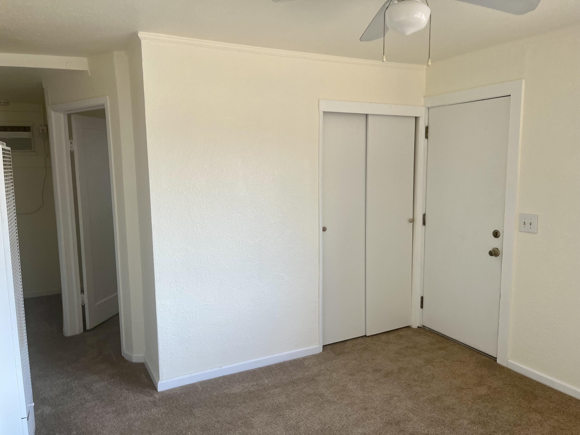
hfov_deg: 67.3
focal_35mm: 26
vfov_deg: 53.1
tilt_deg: -6.7
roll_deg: +1.2
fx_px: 436
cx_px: 290
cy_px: 218
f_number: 1.6
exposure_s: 1/194
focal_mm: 5.1
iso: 50
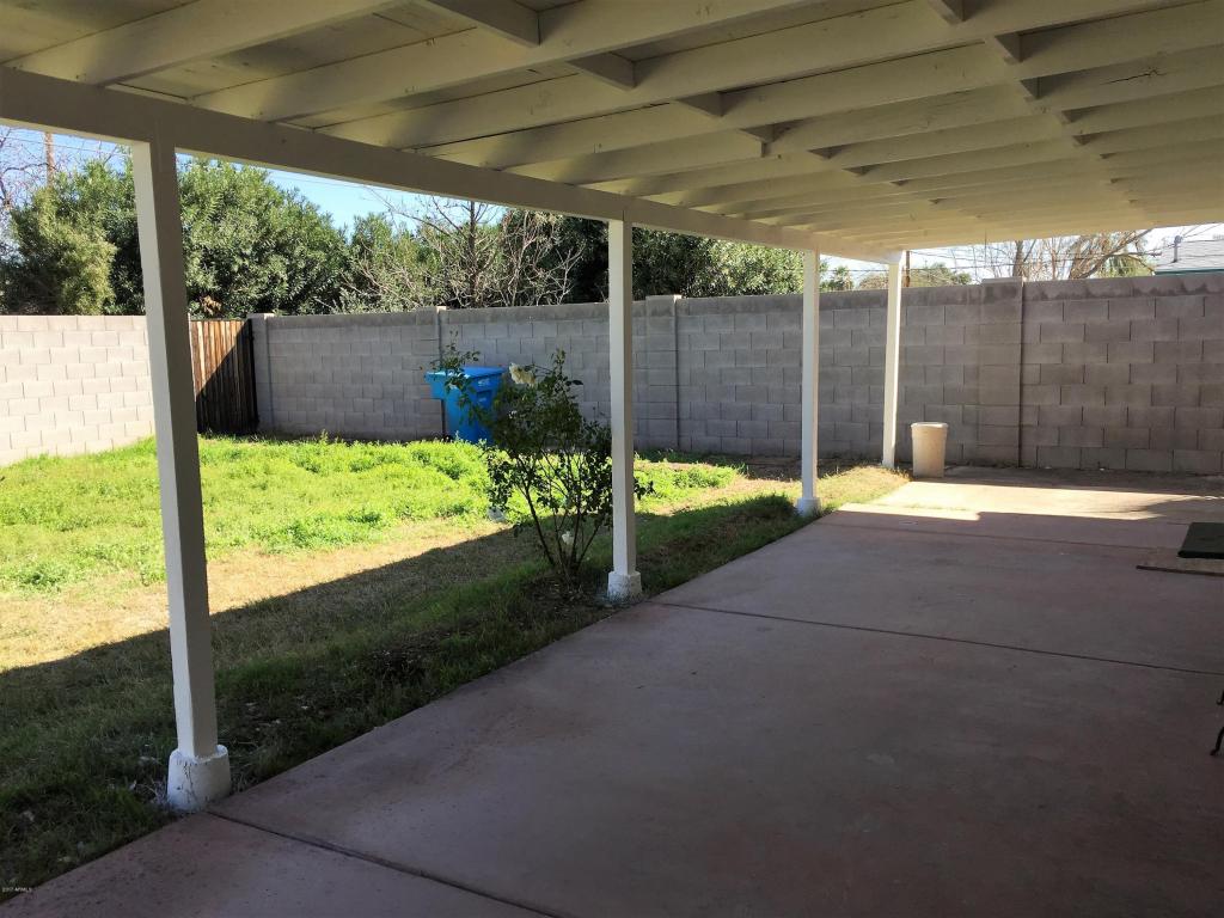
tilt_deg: -6.5
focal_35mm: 29
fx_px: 1025
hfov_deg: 61.7
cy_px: 459
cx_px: 612
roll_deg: +0.9
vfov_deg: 48.2
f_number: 2.2
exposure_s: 1/719
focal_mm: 4.15
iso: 32
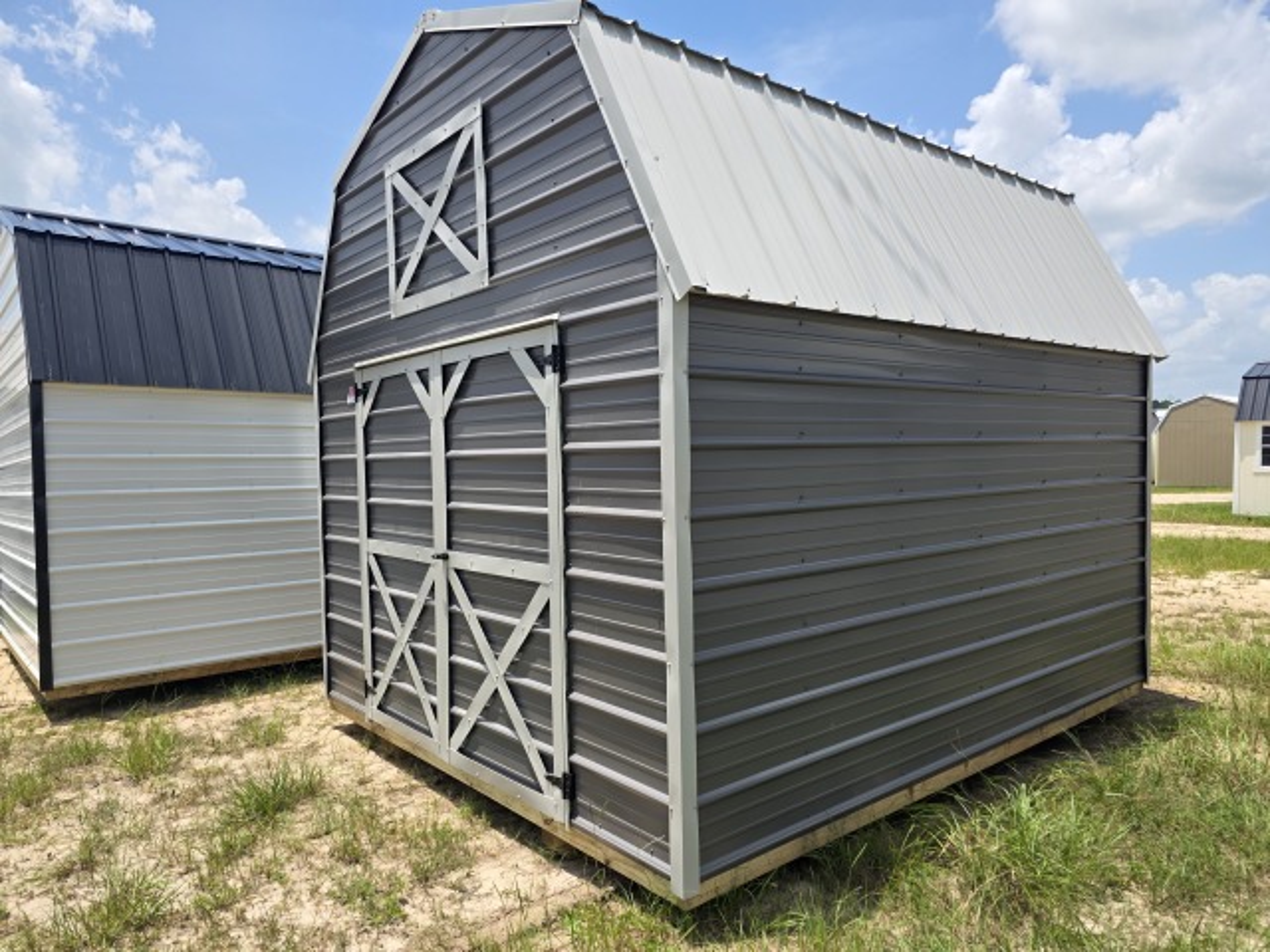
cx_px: 635
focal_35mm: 23
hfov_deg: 73.9
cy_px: 476
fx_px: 844
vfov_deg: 58.9
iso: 80
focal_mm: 6.3
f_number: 1.7
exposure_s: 1/4434
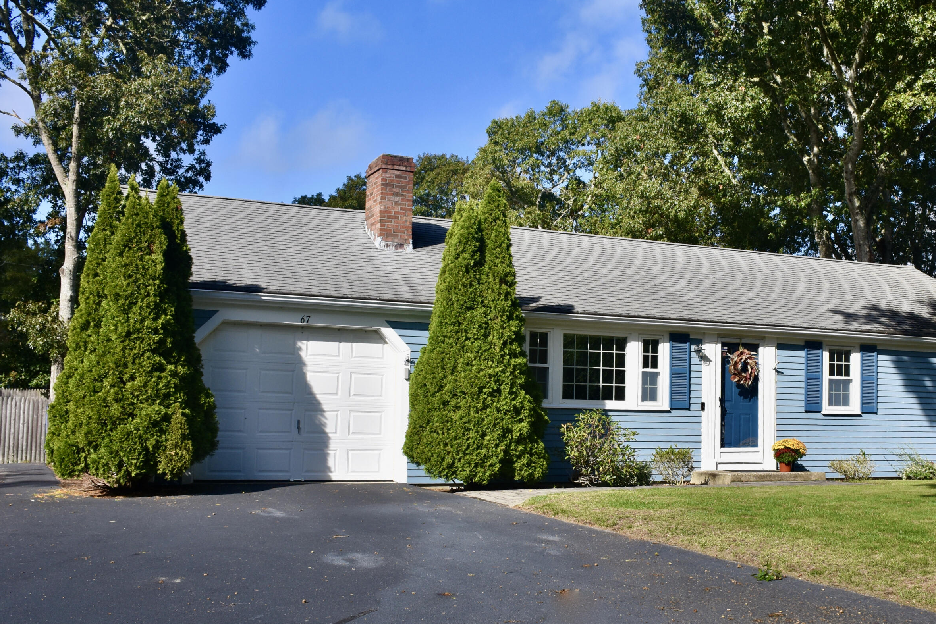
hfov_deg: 46.0
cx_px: 585
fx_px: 1092
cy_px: 344
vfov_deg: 31.9
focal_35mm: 42
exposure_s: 1/500
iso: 250
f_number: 8
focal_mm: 22
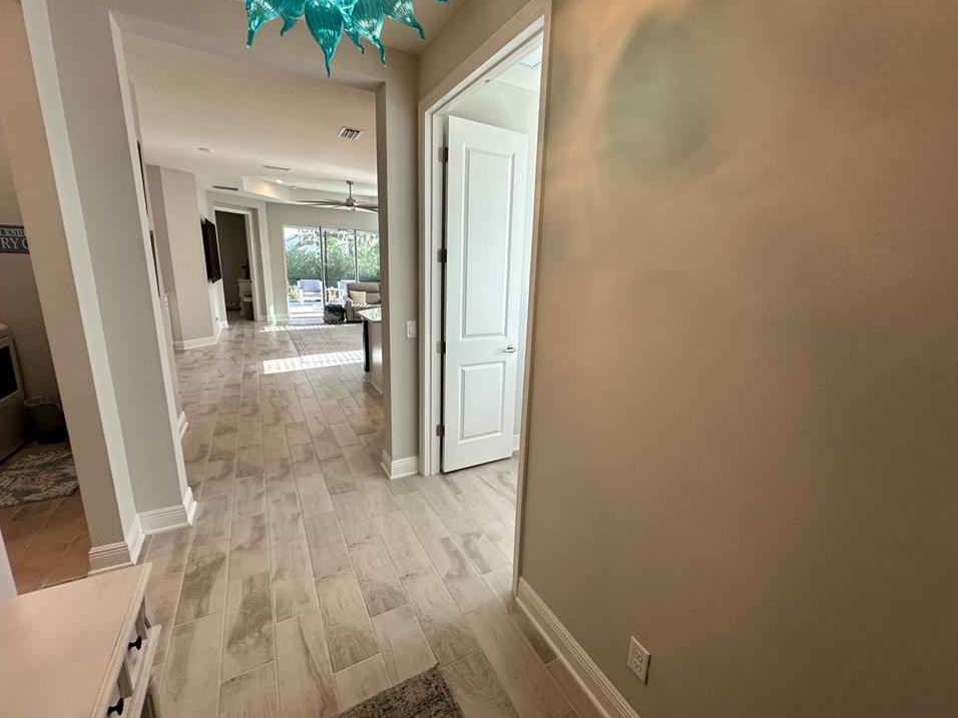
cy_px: 358
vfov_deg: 81.7
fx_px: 415
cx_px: 505
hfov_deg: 98.1
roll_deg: -2.4
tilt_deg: -11.9
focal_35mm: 15
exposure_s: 1/120
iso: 80
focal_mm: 2.22
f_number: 2.2
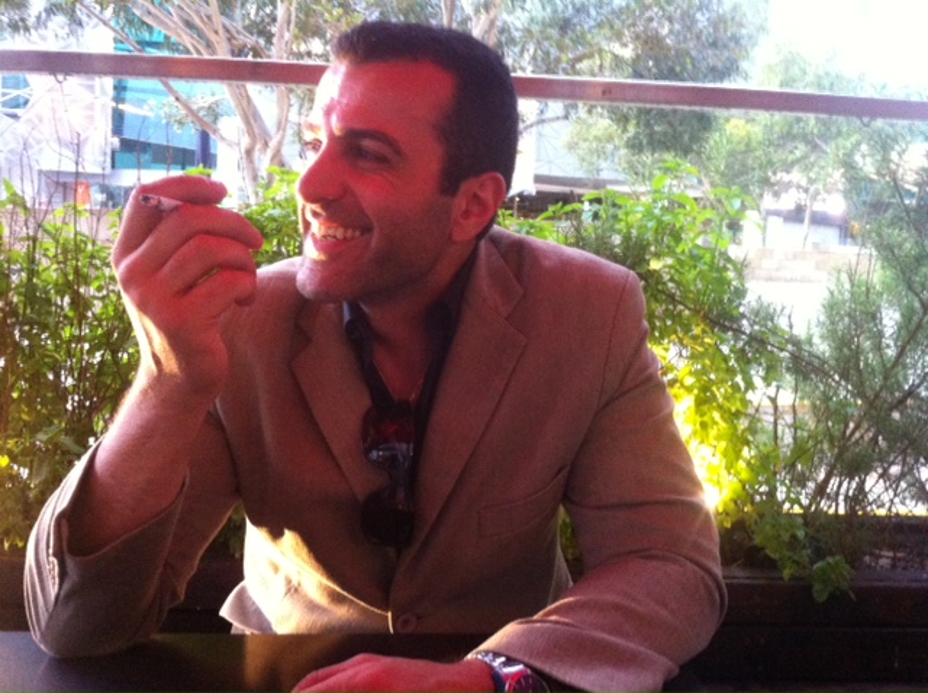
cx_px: 464
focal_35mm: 35
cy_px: 346
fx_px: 937
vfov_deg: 40.6
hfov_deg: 52.7
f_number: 2.8
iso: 400
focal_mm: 3.85
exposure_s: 1/15
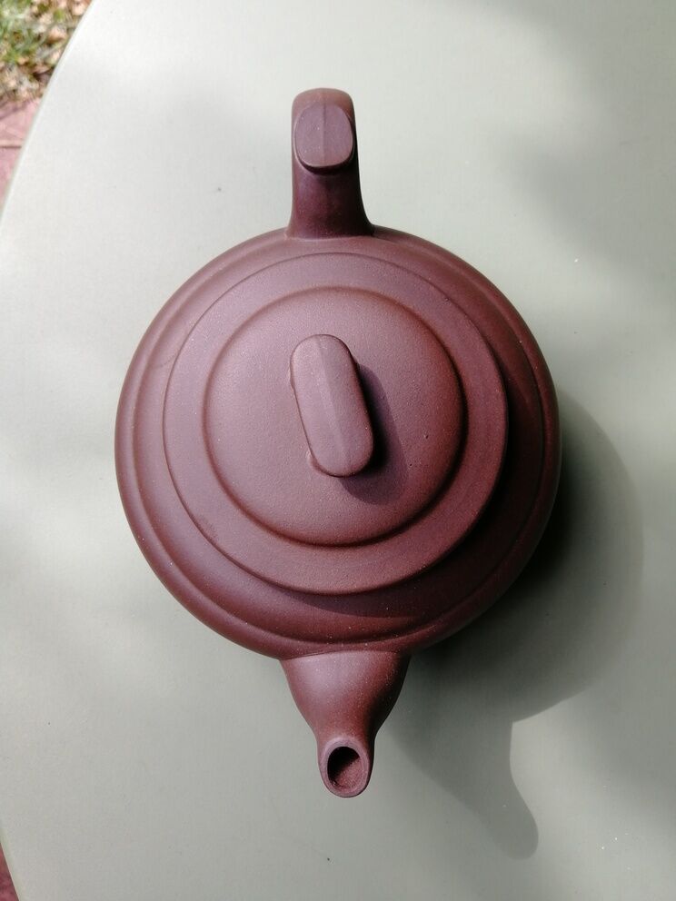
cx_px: 338
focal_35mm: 27
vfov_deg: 65.3
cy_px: 450
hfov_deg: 51.4
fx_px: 703
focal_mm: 3.95
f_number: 2.2
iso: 50
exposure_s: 1/170
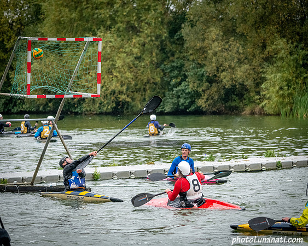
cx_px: 138
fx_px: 2052
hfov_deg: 8.6
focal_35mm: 225
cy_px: 123
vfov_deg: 6.9
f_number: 5.3
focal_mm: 200
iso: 3200
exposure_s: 1/3200
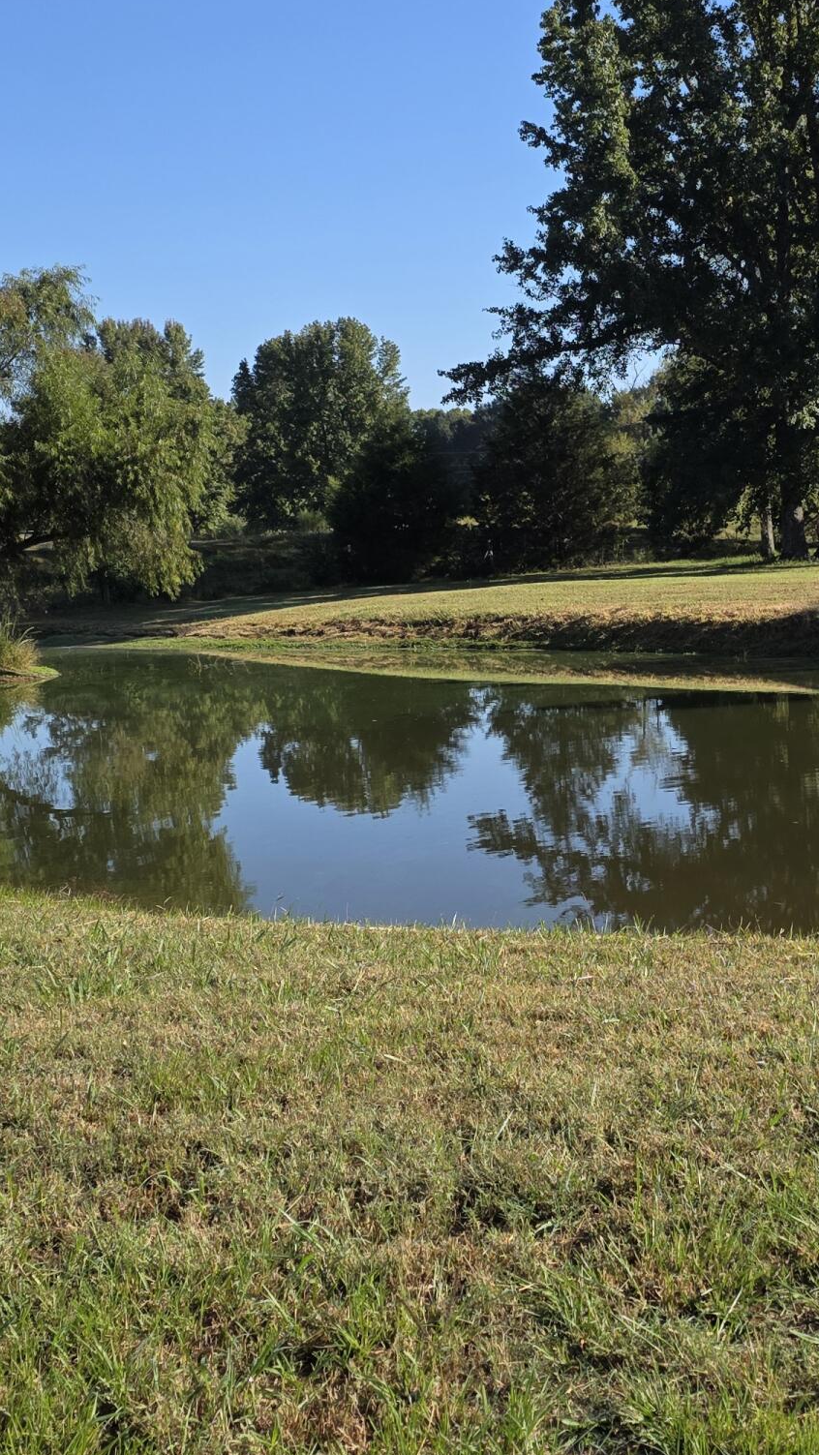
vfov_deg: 41.3
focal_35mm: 50
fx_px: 1929
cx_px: 708
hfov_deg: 23.4
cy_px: 737
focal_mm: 6.3
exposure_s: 1/4539
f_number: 1.7
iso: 80
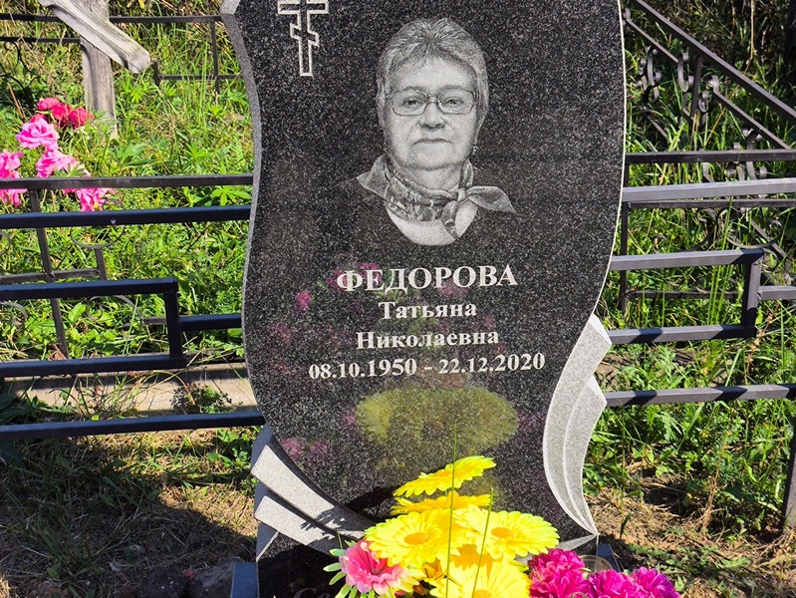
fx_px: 1150
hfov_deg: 38.2
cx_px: 398
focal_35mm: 50
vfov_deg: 29.1
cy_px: 299
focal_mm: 4.71
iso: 50
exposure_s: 1/1622
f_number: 1.7
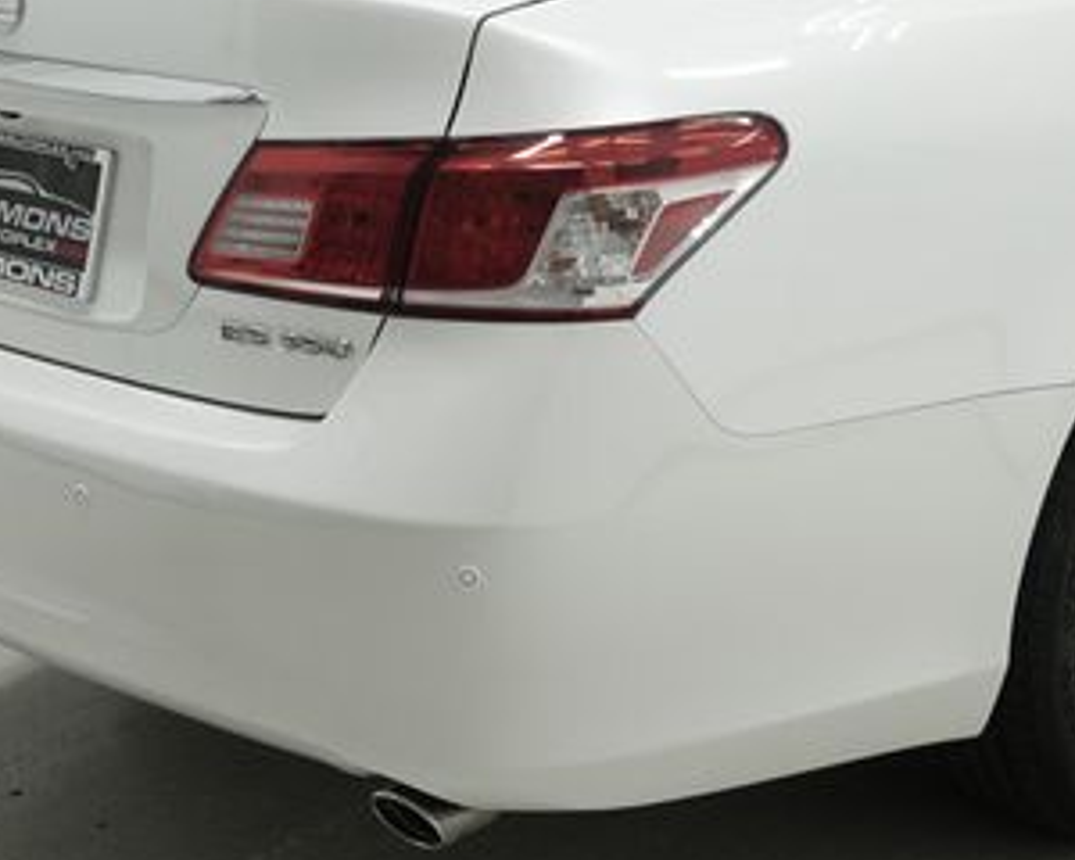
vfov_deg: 22.3
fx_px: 2163
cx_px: 778
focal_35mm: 68
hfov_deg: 27.6
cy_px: 213
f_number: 5.6
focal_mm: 23
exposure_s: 1/200
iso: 500
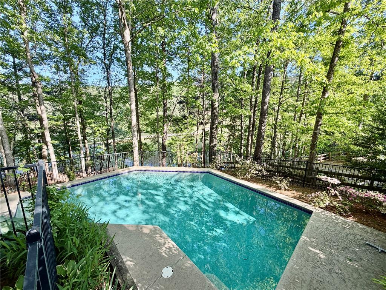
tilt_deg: -12.1
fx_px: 156
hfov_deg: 102.1
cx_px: 193
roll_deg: -0.5
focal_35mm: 14
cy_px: 145
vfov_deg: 85.7
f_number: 2.2
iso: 80
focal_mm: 2.22
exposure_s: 1/121
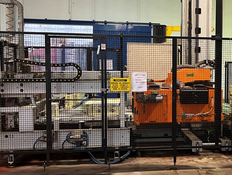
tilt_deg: -3.6
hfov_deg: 35.0
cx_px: 185
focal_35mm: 53
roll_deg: -0.7
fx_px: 355
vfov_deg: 27.5
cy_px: 89
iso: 400
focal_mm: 5.1
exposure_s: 1/50
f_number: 1.6
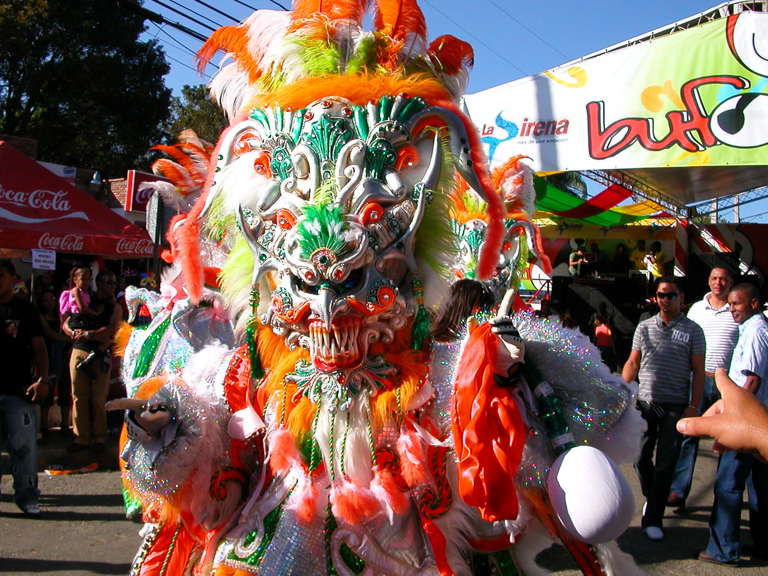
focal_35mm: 37
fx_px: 821
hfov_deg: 50.1
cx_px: 384
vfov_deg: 38.7
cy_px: 288
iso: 100
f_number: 4.5
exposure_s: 1/628
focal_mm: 5.6
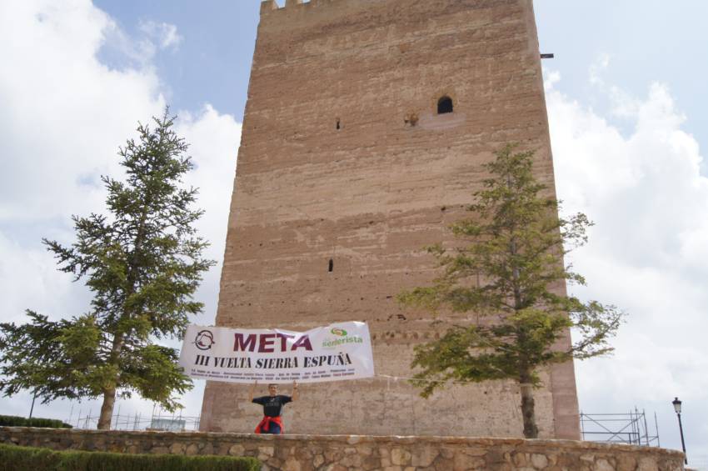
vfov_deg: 43.5
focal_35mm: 30
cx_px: 354
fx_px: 589
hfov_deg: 62.0
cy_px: 236
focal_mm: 20
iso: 200
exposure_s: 1/640
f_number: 9
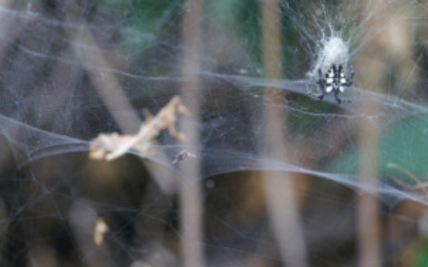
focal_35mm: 254
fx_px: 2962
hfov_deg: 8.3
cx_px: 296
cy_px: 78
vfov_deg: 5.2
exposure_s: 1/45
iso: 400
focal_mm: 100
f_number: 6.7
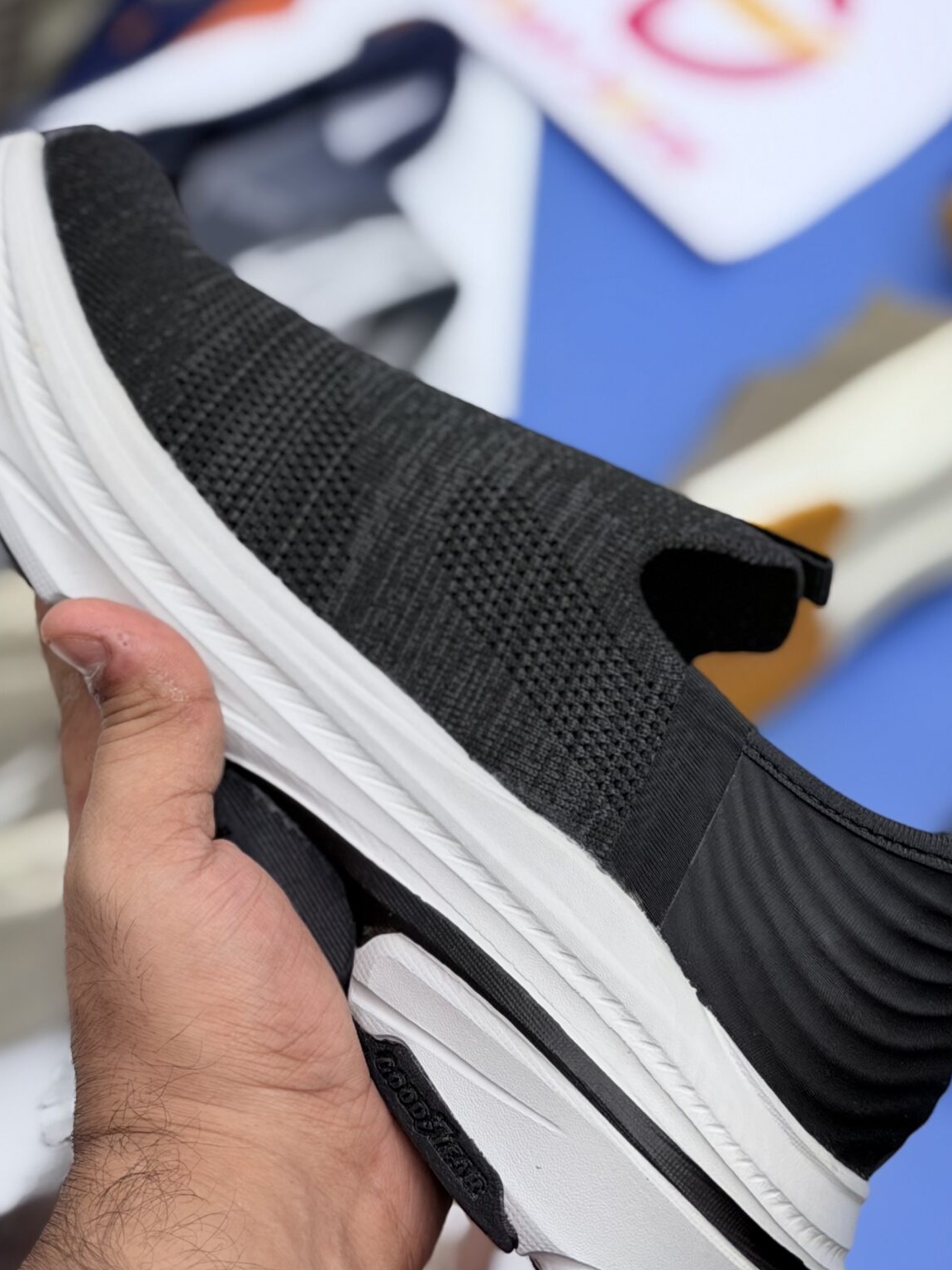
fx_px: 2934
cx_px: 511
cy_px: 522
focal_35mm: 80
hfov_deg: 18.4
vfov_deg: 24.4
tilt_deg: -56.7
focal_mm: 6.76
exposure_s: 1/256
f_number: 1.78
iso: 64
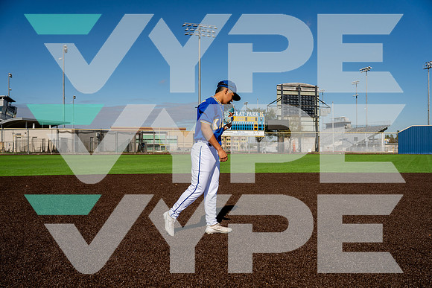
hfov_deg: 54.4
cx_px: 216
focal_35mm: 35
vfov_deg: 37.9
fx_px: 420
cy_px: 144
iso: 100
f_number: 4
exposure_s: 1/4000
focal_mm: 35
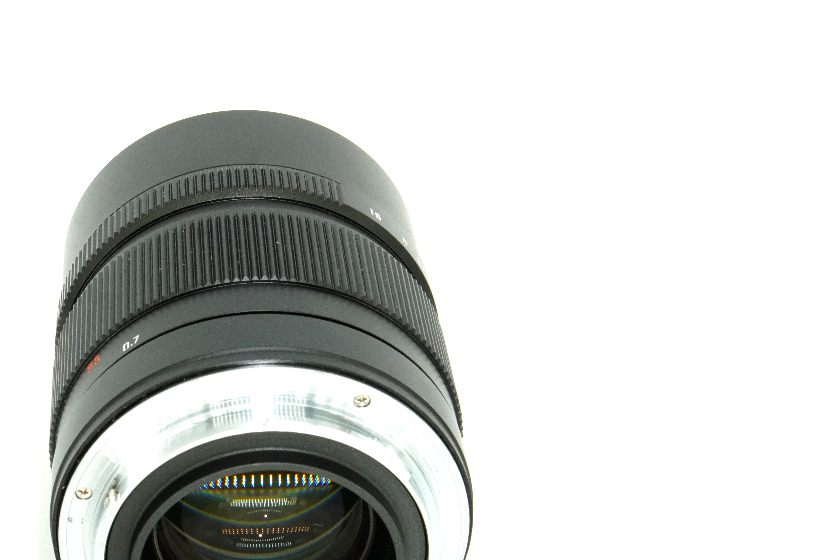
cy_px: 377
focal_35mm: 79
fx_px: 1837
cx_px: 250
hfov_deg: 25.6
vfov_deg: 17.3
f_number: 16
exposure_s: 1/125
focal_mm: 35
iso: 1600
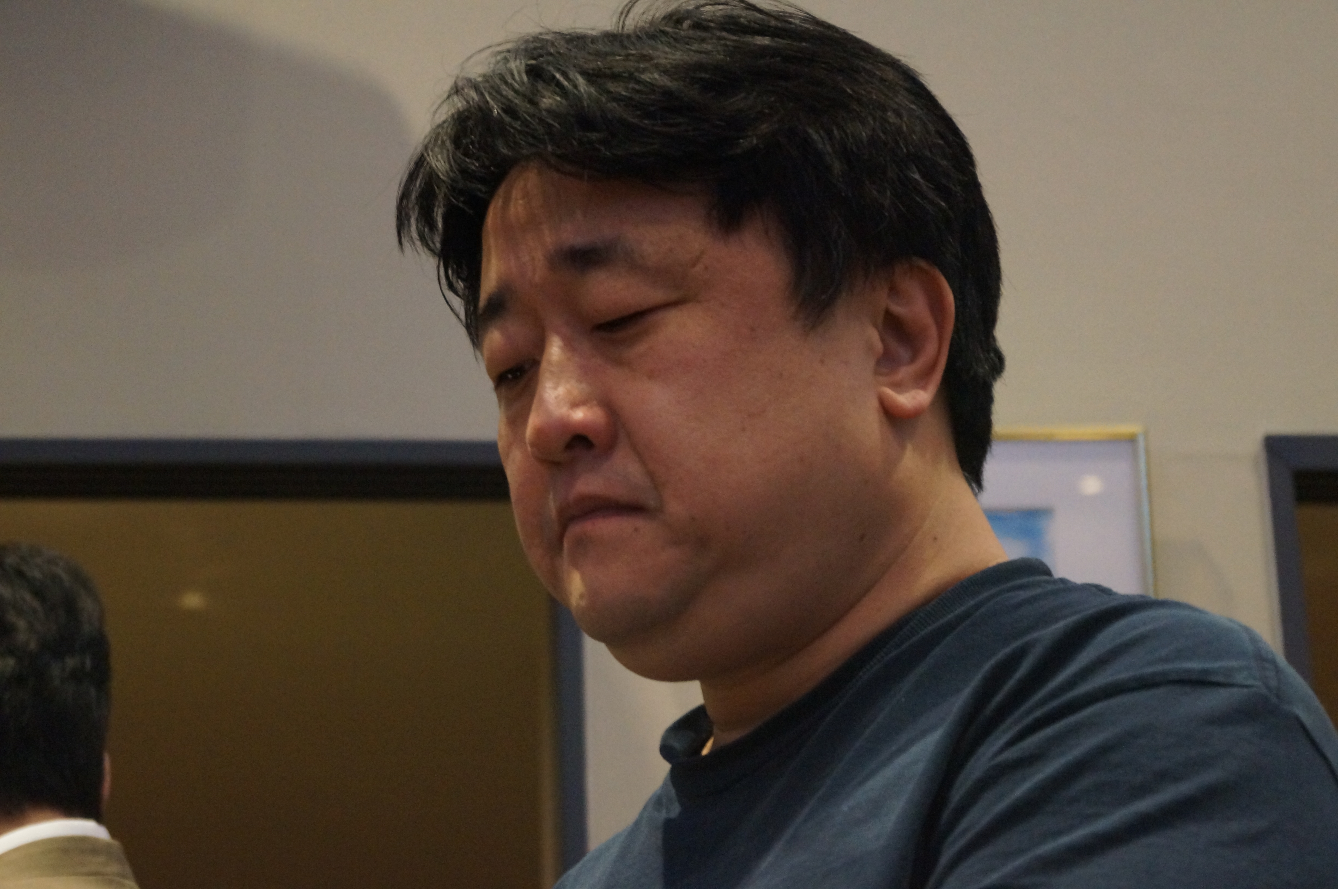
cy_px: 444
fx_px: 3063
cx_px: 669
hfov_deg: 24.6
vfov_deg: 16.5
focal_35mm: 82
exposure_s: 1/60
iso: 3200
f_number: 5.6
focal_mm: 55
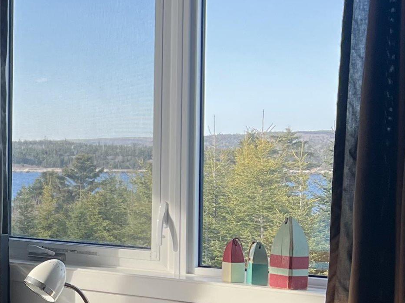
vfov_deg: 17.1
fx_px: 1006
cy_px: 191
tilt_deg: -2.9
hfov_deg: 19.7
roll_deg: +0.3
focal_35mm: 86
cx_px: -203
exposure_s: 1/427
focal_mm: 5.7
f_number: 1.5
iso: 50
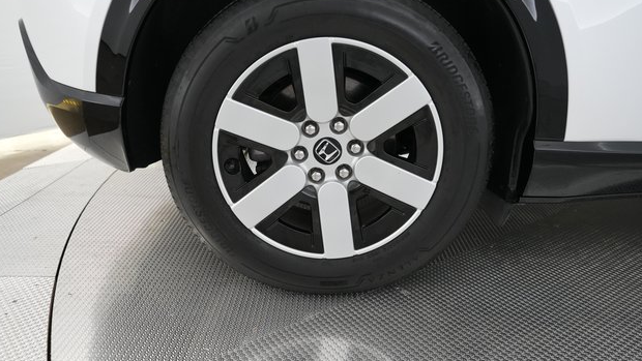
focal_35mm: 27
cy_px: 156
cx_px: 320
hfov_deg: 69.9
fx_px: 460
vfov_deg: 42.8
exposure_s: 1/320
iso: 3200
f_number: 2.8
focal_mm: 25
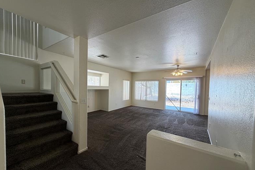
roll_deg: -1.3
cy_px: 91
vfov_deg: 77.2
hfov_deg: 100.4
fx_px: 106
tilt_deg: -2.1
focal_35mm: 15
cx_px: 125
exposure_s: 1/120
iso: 160
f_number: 2.2
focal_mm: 2.22
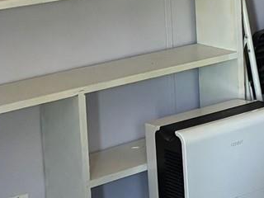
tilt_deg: -5.6
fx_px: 991
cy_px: -72
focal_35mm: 130
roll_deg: +1.5
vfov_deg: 11.1
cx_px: 481
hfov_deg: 13.5
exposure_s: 1/59
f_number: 1.6
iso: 500
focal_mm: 5.96
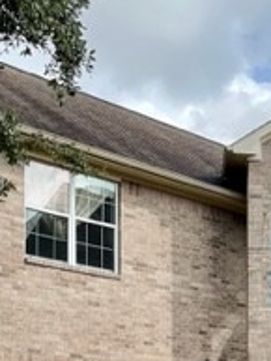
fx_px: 897
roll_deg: +0.0
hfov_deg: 16.6
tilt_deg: +0.5
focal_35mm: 86
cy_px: 438
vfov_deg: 21.1
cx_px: 307
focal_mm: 5.1
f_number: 1.6
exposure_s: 1/2165
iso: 32
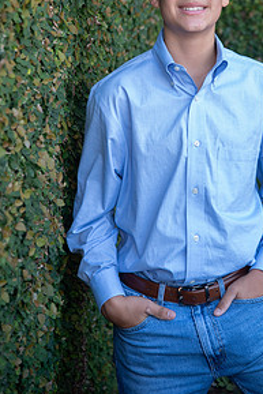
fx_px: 1620
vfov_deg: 13.8
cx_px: 198
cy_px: 97
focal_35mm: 148
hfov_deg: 9.3
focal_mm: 95
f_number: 4
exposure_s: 1/250
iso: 640
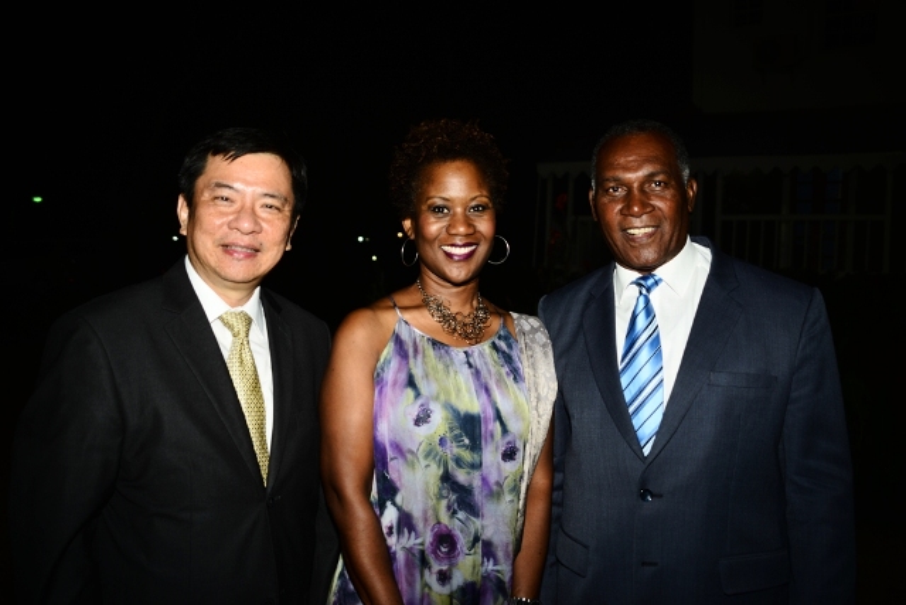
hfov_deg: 54.4
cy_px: 302
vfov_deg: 37.9
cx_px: 453
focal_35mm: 35
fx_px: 881
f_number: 4.5
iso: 125
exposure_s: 1/60
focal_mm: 35
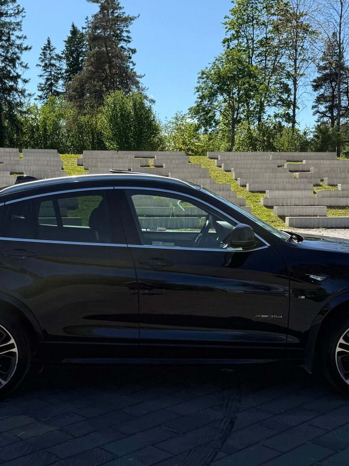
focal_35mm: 49
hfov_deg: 29.7
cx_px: 155
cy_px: 260
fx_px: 659
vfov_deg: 38.9
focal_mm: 6.76
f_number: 1.78
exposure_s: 1/4167
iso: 80
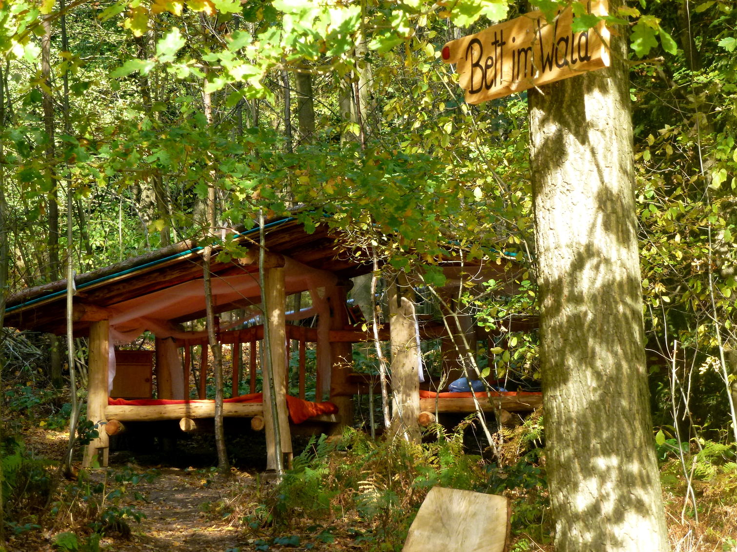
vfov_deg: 11.3
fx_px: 2789
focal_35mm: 131
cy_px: 276
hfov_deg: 15.1
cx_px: 368
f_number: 5.2
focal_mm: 23.4
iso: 250
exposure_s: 1/80
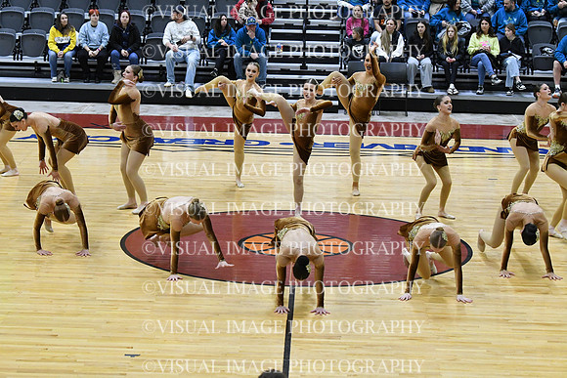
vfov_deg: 13.0
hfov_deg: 19.5
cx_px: 284
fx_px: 1654
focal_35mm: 105
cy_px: 189
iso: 5000
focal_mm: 70
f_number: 4
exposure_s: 1/400
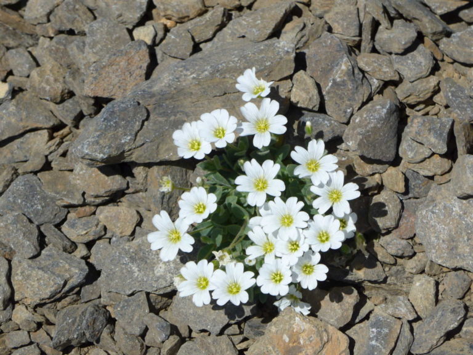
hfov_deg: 14.1
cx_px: 236
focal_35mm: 140
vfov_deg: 10.6
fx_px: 1913
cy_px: 178
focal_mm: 27.3
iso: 80
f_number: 5.4
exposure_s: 1/800
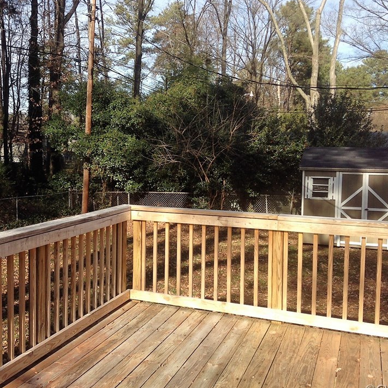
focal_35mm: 42
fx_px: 533
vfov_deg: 40.0
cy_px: 189
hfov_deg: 39.8
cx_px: 148
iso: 50
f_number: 2.4
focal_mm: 4.12
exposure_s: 1/749
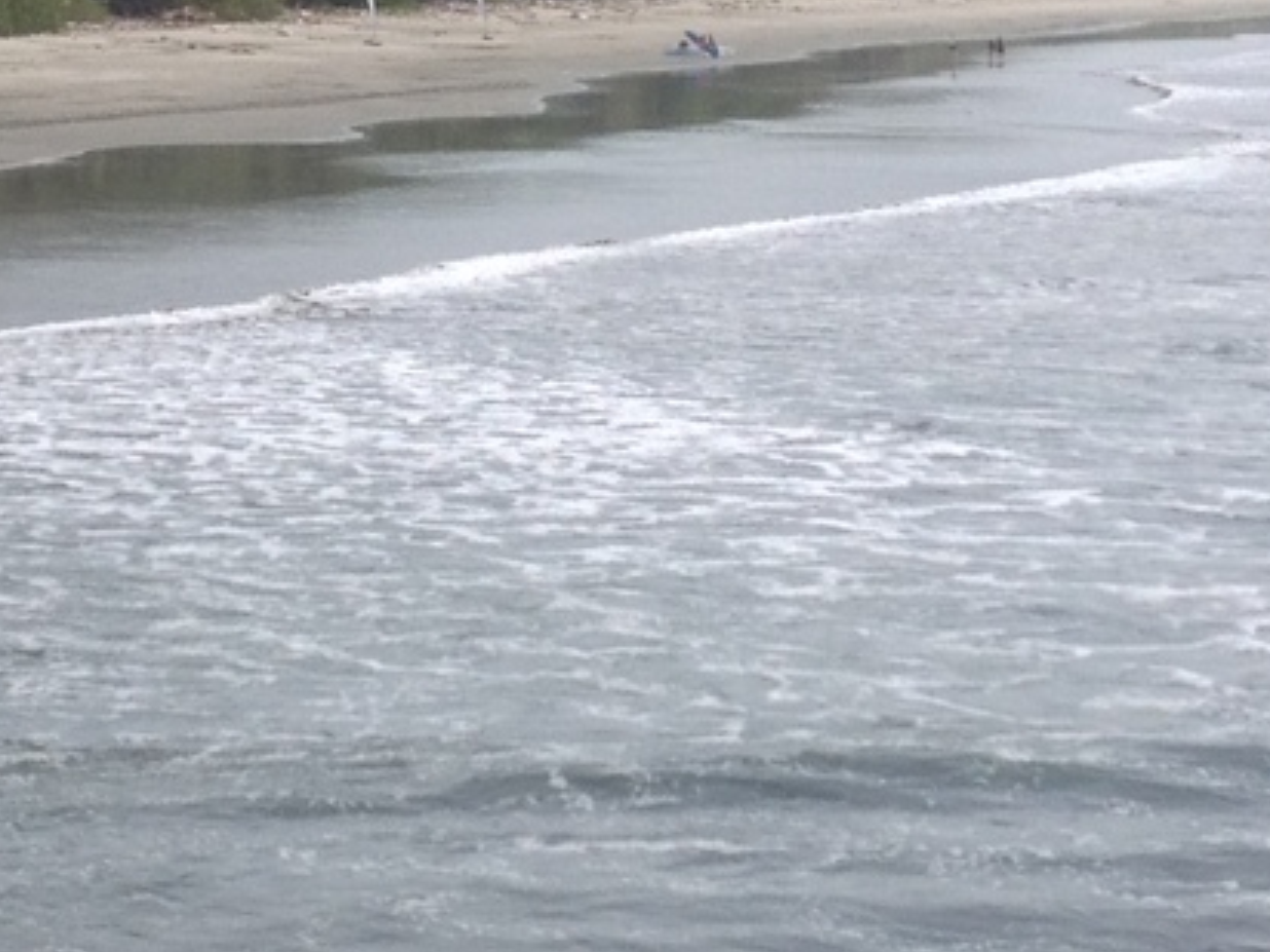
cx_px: 675
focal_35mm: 136
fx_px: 4990
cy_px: 15
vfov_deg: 10.8
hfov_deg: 14.5
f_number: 2.4
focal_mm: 4.28
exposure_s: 1/1783
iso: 50
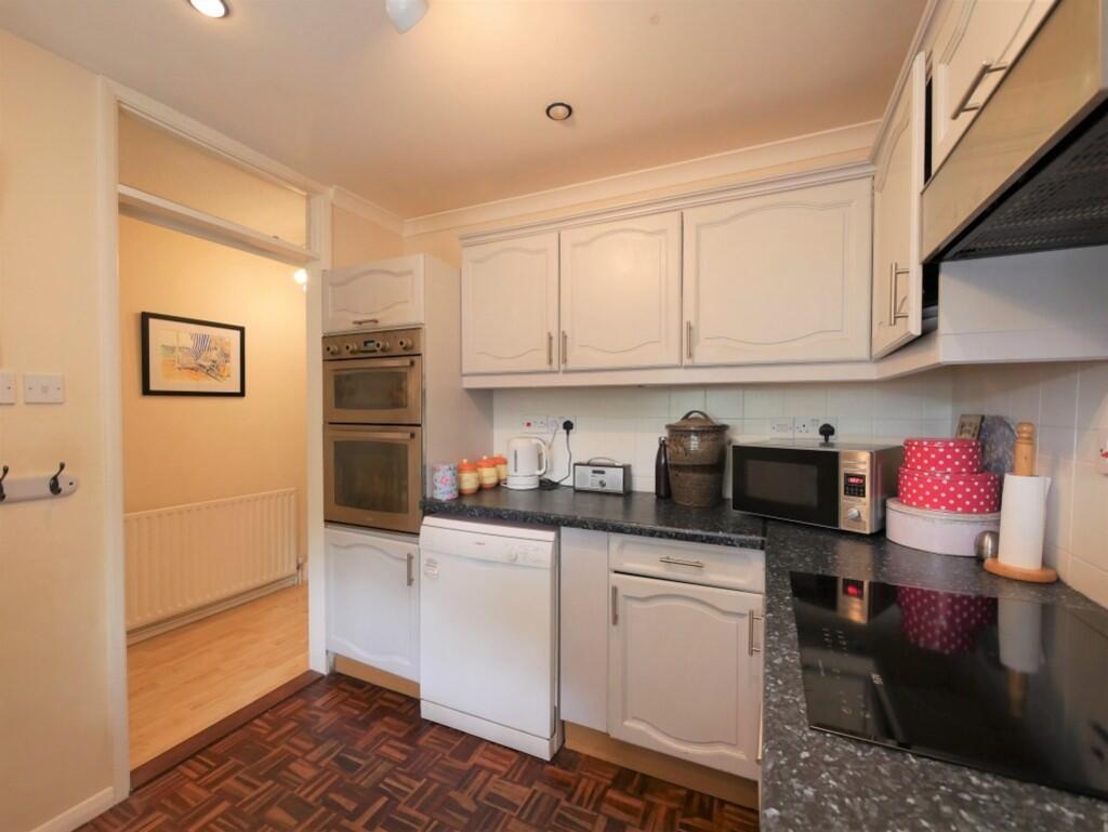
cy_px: 416
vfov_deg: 85.7
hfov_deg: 102.0
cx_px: 554
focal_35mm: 14
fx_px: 448
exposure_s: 1/60
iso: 800
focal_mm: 7
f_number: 4
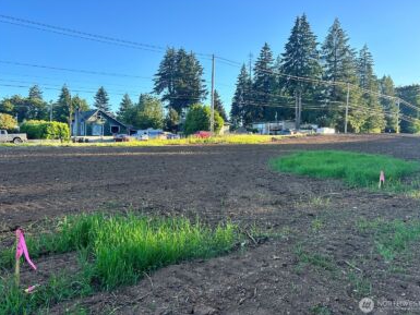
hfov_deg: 65.3
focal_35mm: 27
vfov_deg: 51.4
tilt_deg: -0.1
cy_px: 153
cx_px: 212
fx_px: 328
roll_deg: -1.8
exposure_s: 1/957
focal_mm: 5.7
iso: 50
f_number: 1.5
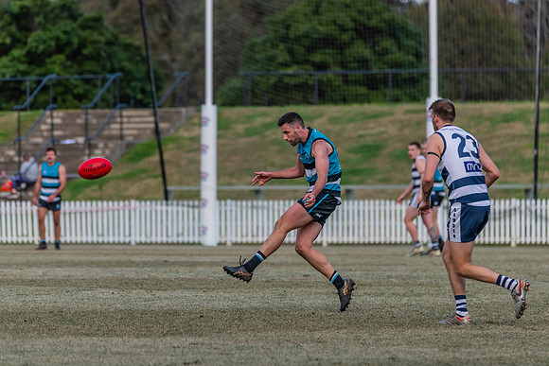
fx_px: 5777
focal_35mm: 379
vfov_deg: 3.6
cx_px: 285
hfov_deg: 5.4
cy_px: 179
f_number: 6
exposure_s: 1/2000
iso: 1250
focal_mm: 360
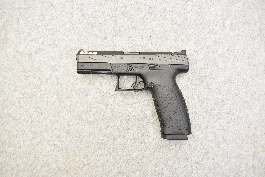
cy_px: 88
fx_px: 221
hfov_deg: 61.9
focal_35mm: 30
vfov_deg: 43.6
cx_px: 132
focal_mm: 20
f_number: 5.6
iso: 400
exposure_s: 1/100
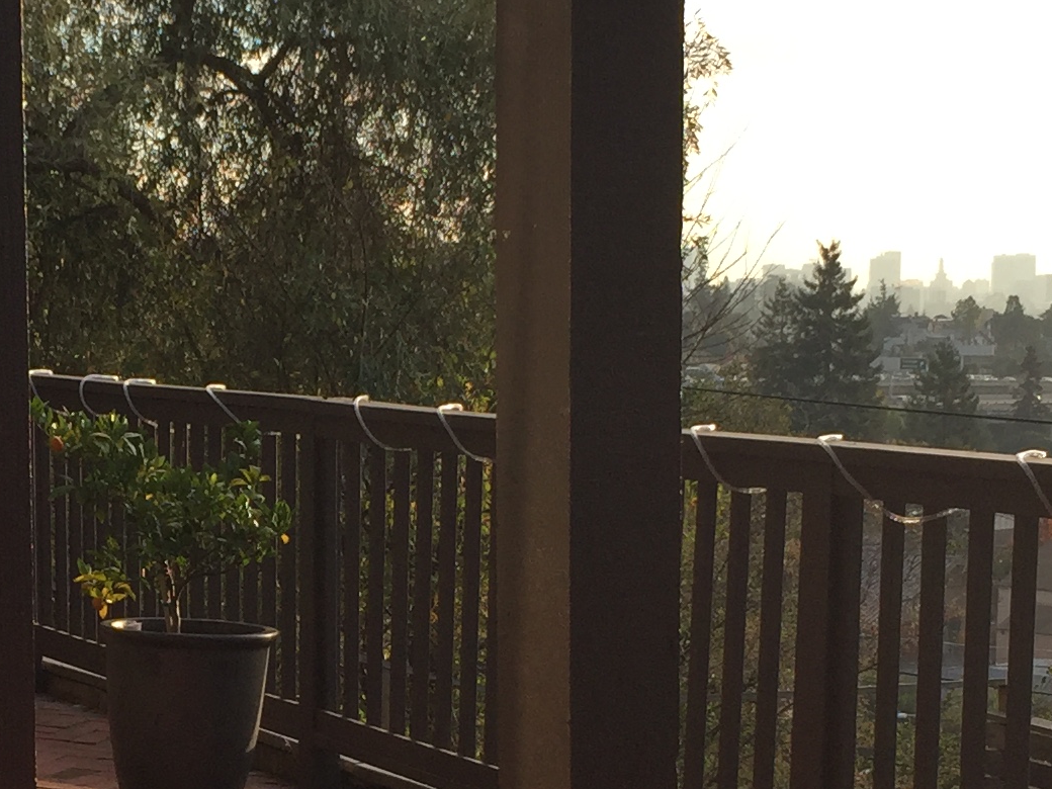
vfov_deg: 16.1
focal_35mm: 91
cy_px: 617
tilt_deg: -8.1
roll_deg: +0.4
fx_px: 2766
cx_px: 175
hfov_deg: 21.2
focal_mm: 4.15
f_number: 2.2
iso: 32
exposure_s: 1/373
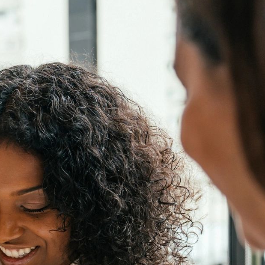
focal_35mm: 99
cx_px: -71
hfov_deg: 16.7
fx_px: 857
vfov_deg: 17.0
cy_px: 285
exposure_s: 1/250
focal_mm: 34
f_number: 2.8
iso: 400
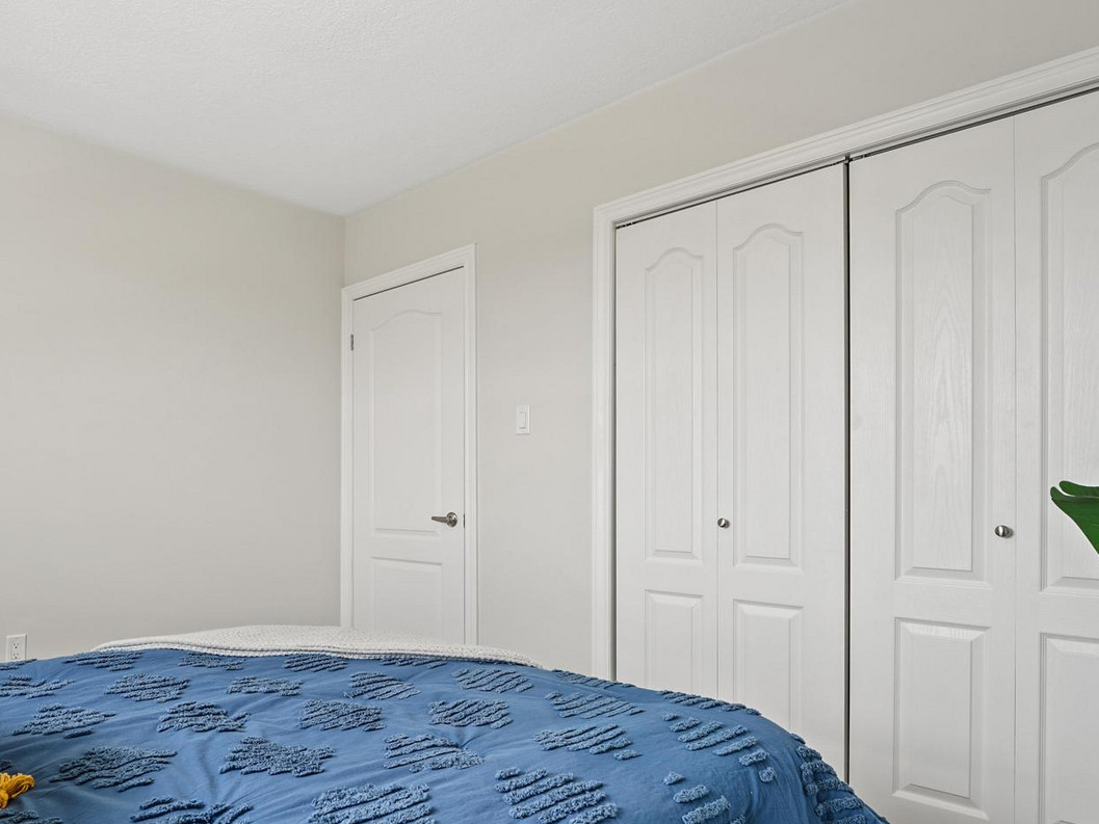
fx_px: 738
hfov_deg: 71.3
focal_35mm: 23
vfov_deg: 58.0
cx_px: 374
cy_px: 484
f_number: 8
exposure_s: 1/4
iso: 100
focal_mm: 14.8
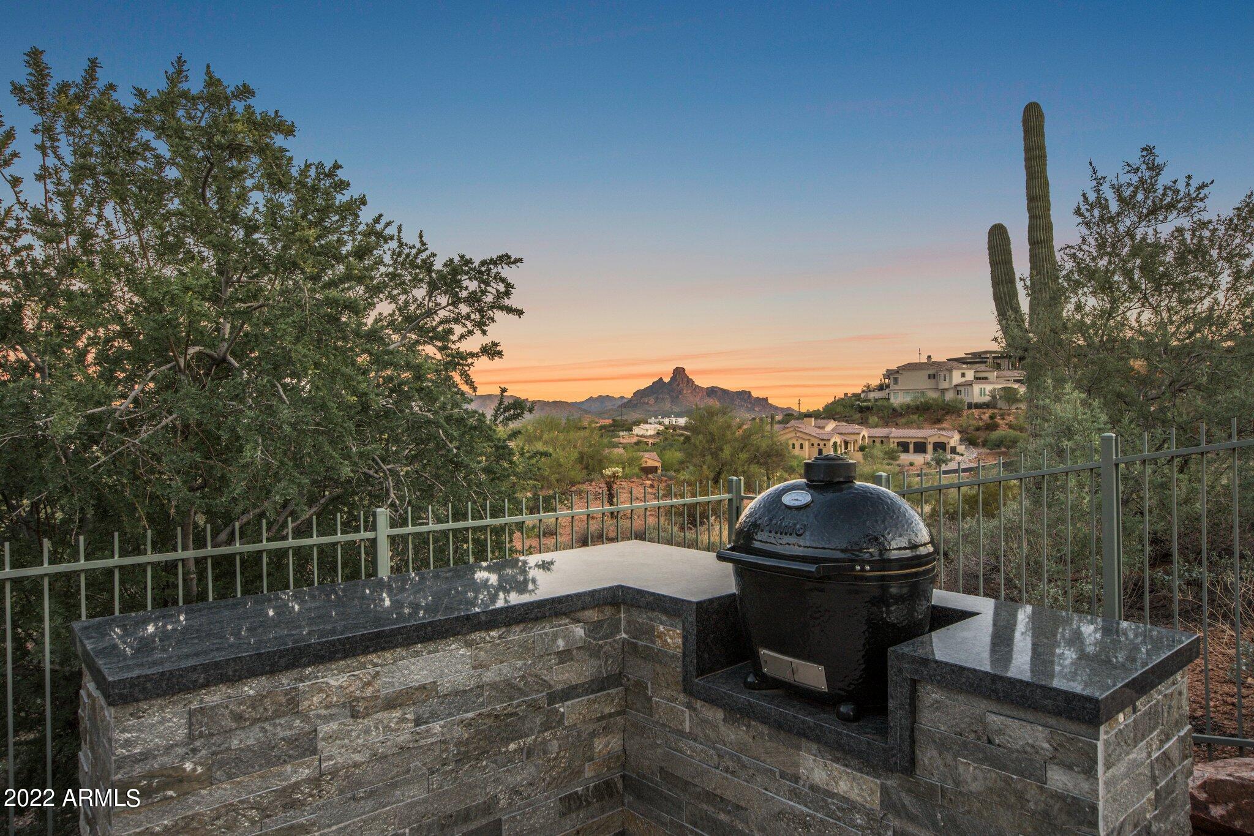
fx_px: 801
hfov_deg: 76.1
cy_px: 418
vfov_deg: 55.1
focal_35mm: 23
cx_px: 627
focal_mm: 23
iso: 400
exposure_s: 1/8
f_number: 13
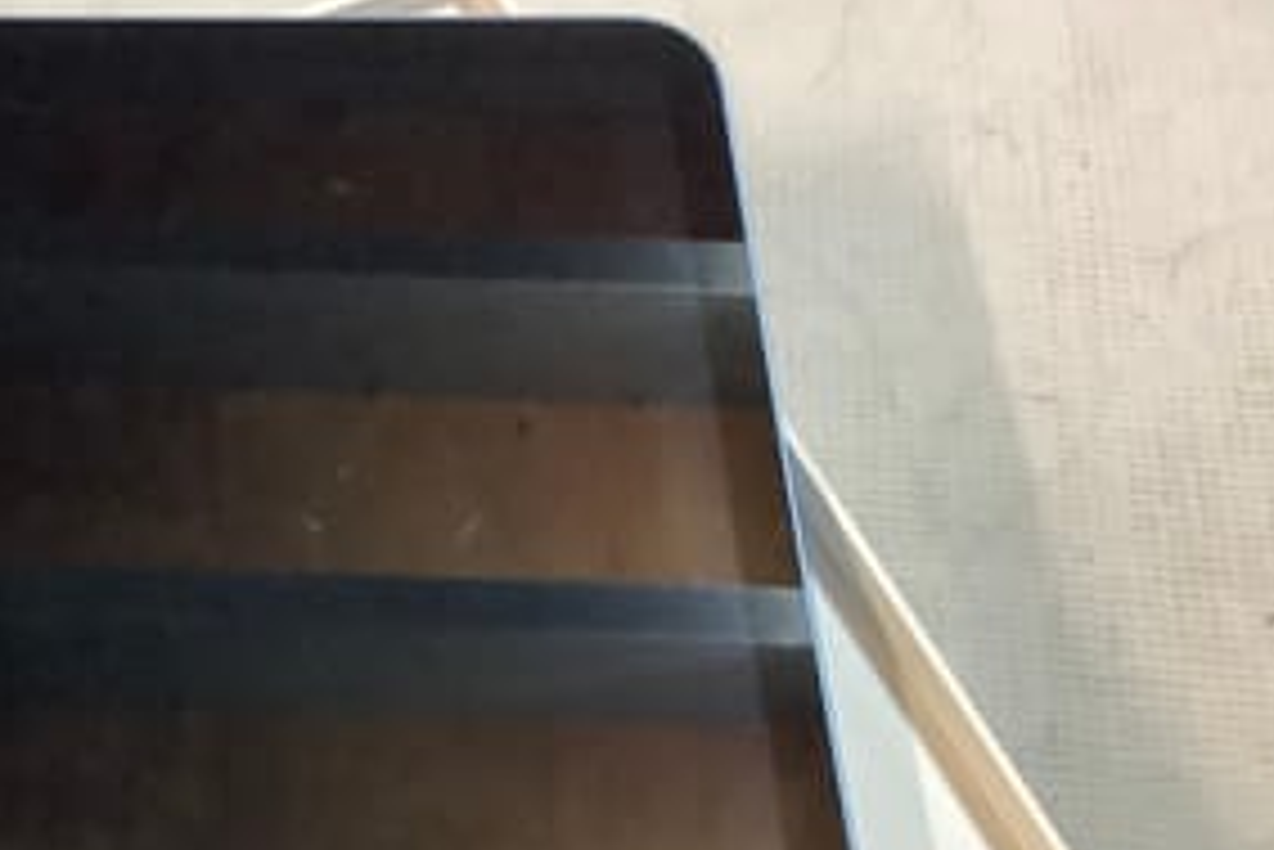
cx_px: 167
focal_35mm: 57
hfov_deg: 33.5
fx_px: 2018
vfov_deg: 23.1
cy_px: 798
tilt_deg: -67.0
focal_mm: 3.3
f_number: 2.4
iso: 250
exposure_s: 1/33
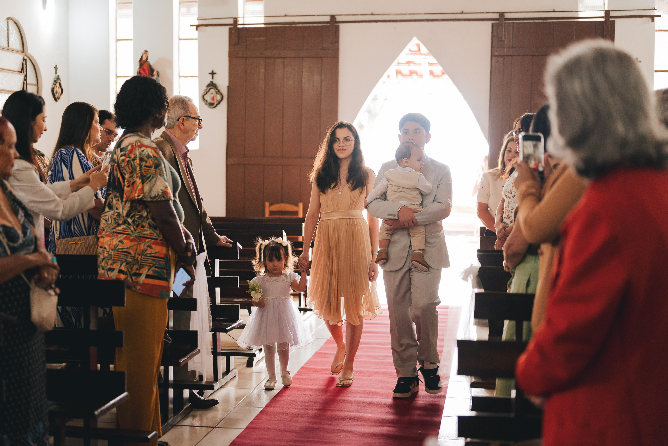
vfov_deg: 27.0
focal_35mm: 50
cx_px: 334
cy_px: 223
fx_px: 928
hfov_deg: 39.6
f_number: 1.8
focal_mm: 50
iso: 2500
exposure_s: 1/500
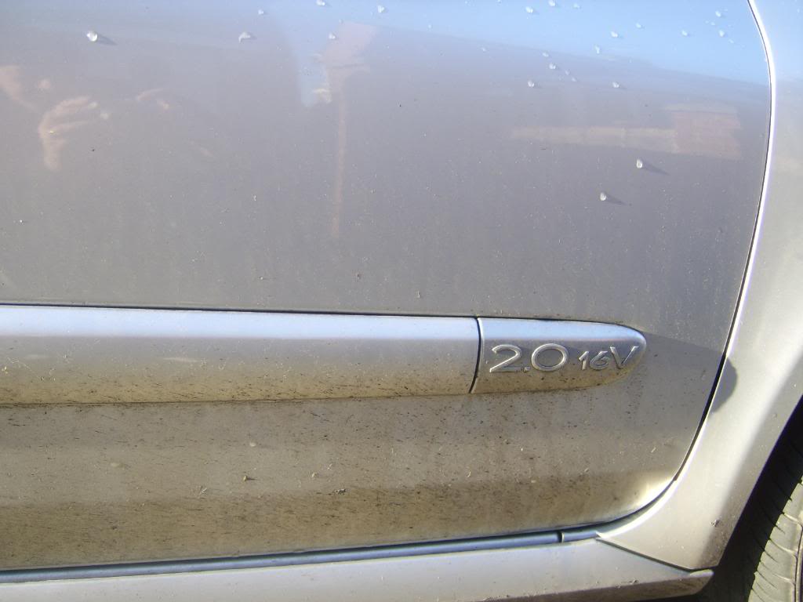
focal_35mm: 31
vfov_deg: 45.4
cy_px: 301
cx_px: 402
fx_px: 719
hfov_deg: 58.4
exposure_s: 1/136
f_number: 2.7
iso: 71
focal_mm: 8.13
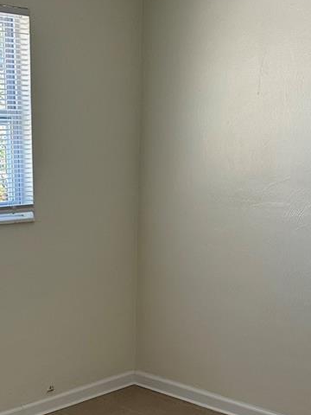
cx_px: 85
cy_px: 354
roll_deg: +0.0
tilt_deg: -19.7
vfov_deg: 31.0
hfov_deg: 24.2
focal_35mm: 60
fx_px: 719
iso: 160
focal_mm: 6.86
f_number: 1.78
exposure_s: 1/120
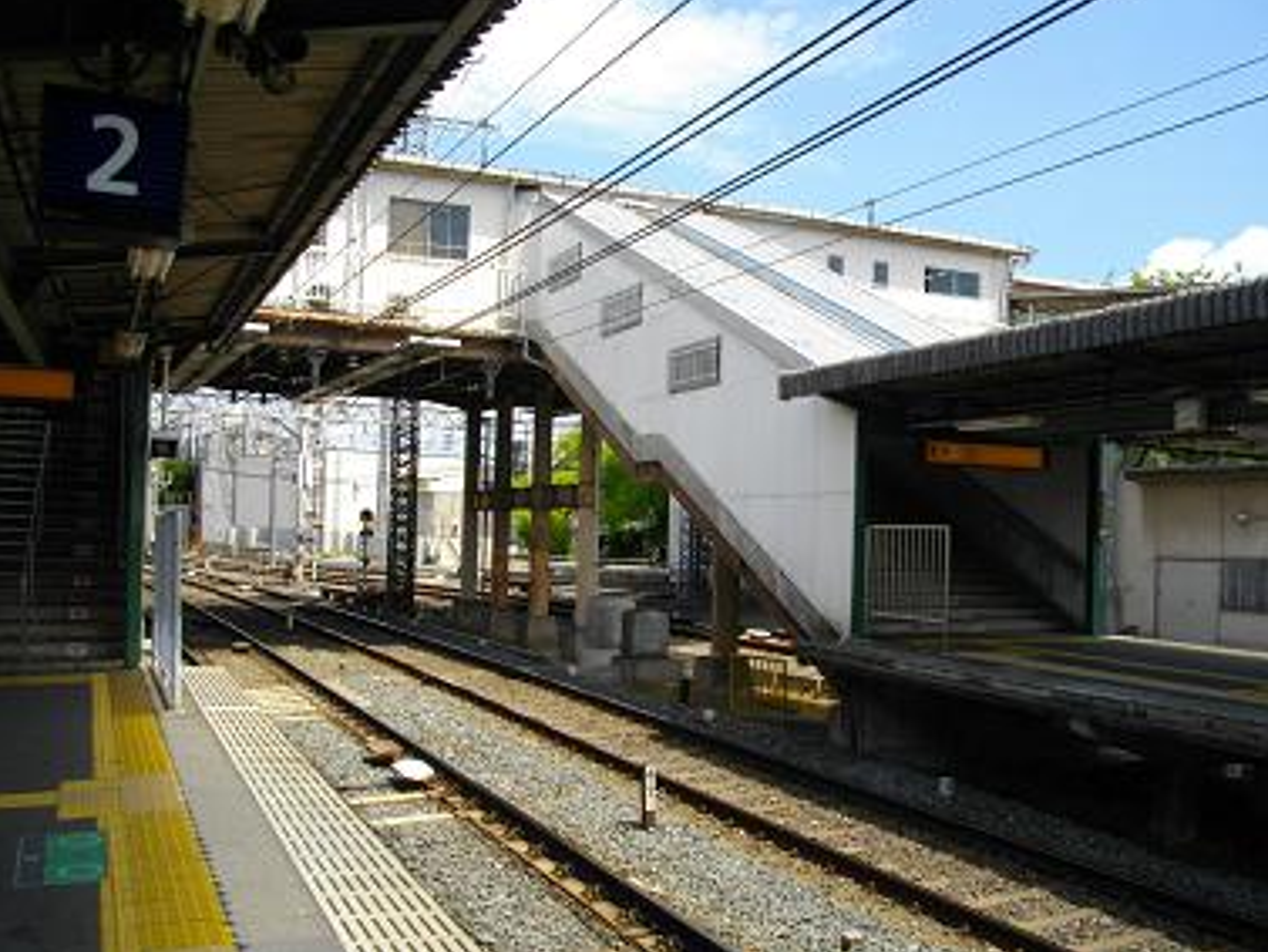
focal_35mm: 33
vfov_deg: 43.0
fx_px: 1209
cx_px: 644
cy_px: 468
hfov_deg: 55.3
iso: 100
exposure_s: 1/250
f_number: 5.5
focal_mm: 5.7
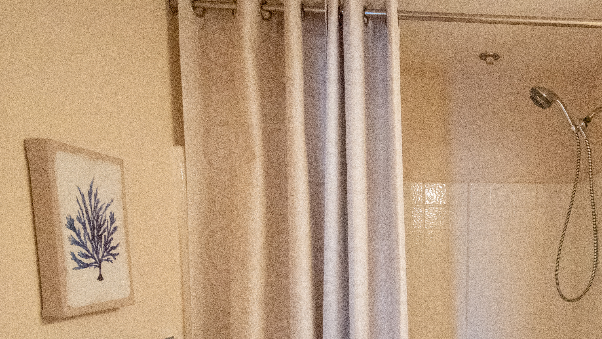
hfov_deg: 53.8
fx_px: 543
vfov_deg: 32.1
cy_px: 335
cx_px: 489
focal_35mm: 34
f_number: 4
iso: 3200
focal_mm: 12
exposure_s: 1/400
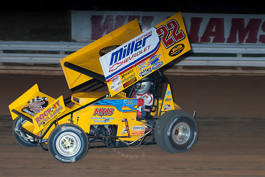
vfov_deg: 11.4
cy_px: 88
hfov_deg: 17.0
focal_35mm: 120
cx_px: 132
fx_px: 884
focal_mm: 80
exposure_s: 1/400
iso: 200
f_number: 4
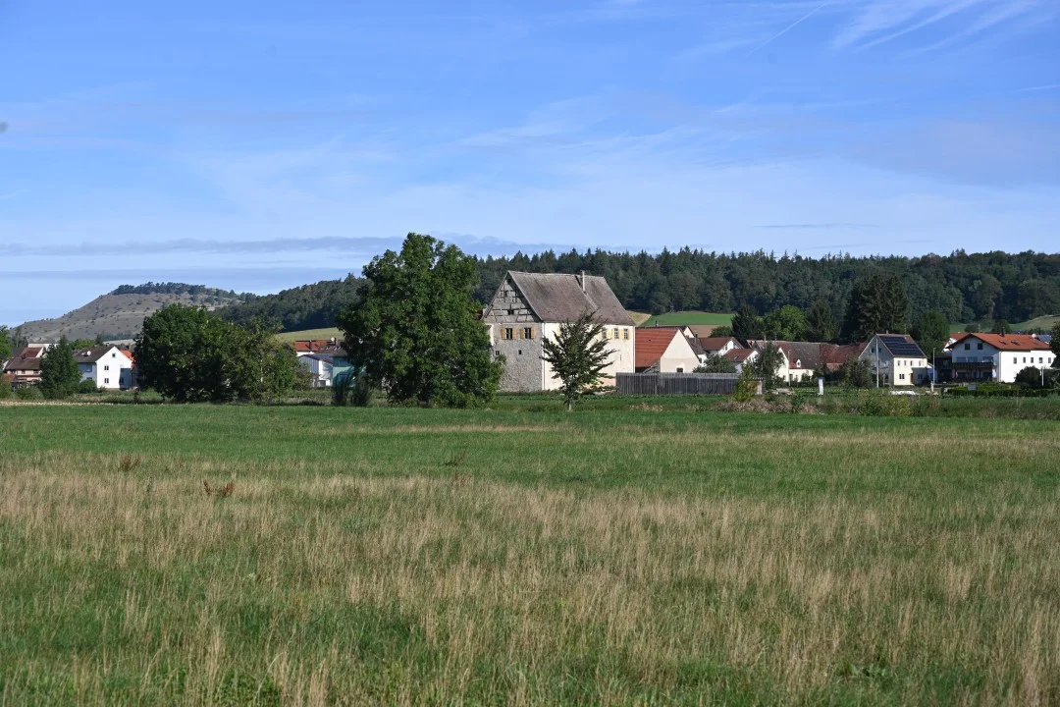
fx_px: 2061
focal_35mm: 70
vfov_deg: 19.5
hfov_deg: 28.8
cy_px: 354
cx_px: 530
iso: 100
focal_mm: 70
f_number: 8
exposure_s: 1/500
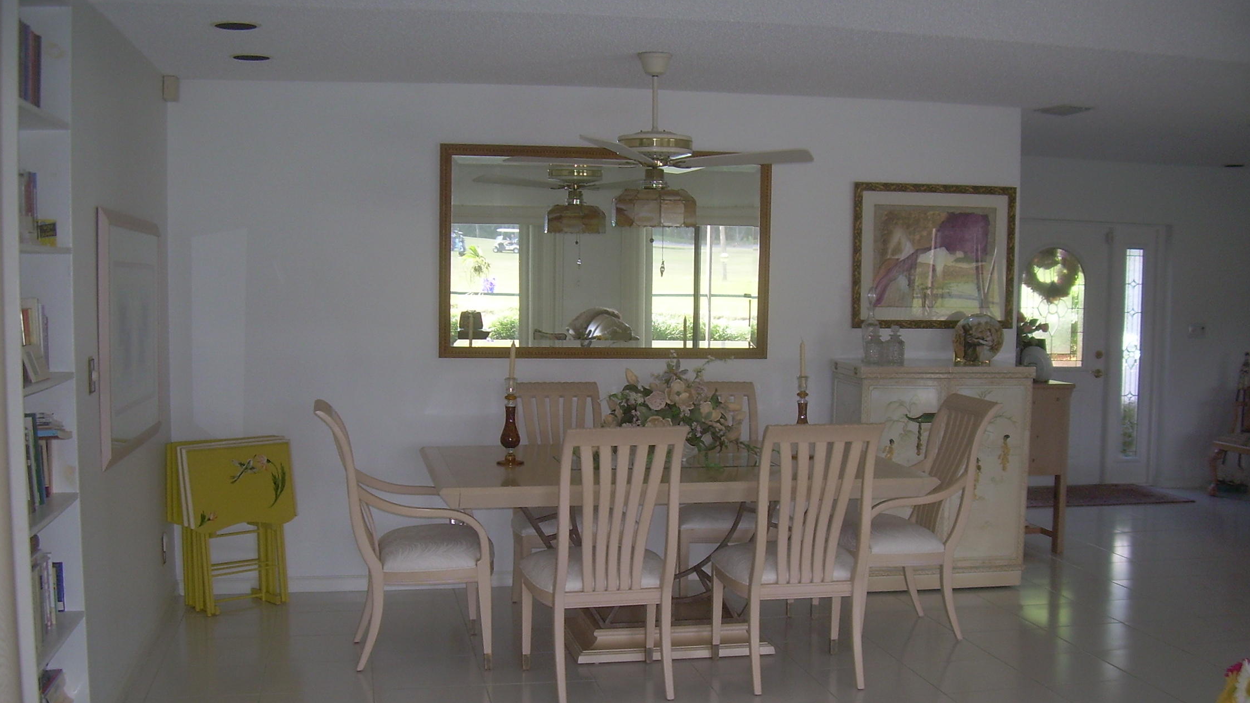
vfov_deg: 28.3
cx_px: 629
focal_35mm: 42
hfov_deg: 48.4
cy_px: 411
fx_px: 1392
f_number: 2.8
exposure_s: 1/60
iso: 50
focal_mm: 6.3
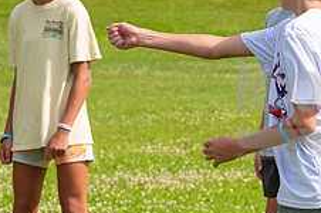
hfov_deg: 5.6
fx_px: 3250
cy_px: 111
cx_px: 280
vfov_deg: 3.8
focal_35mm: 365
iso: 200
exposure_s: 1/800
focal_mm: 95
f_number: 5.6
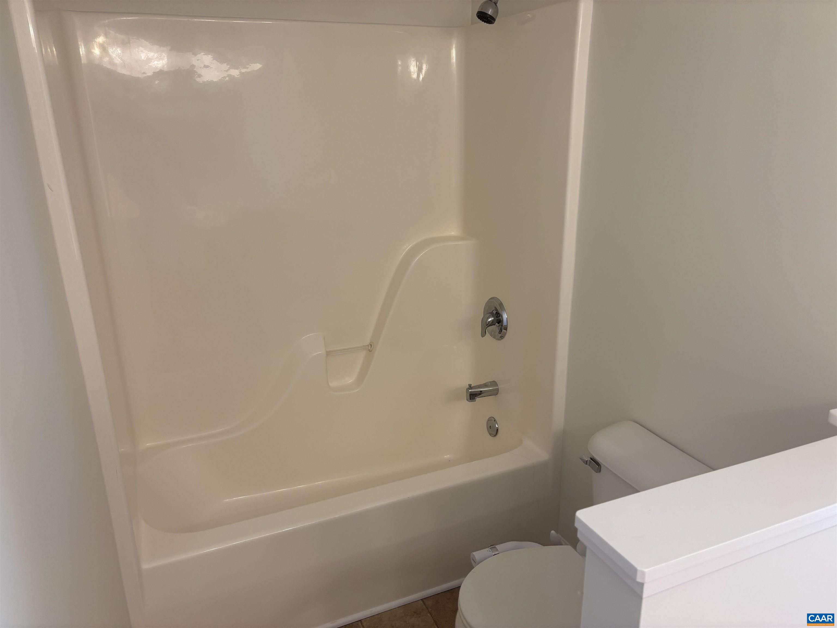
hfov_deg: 67.3
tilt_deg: -16.9
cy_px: 314
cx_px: 418
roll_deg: +0.7
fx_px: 629
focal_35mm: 26
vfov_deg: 53.1
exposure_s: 1/60
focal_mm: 5.96
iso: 64
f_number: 1.6
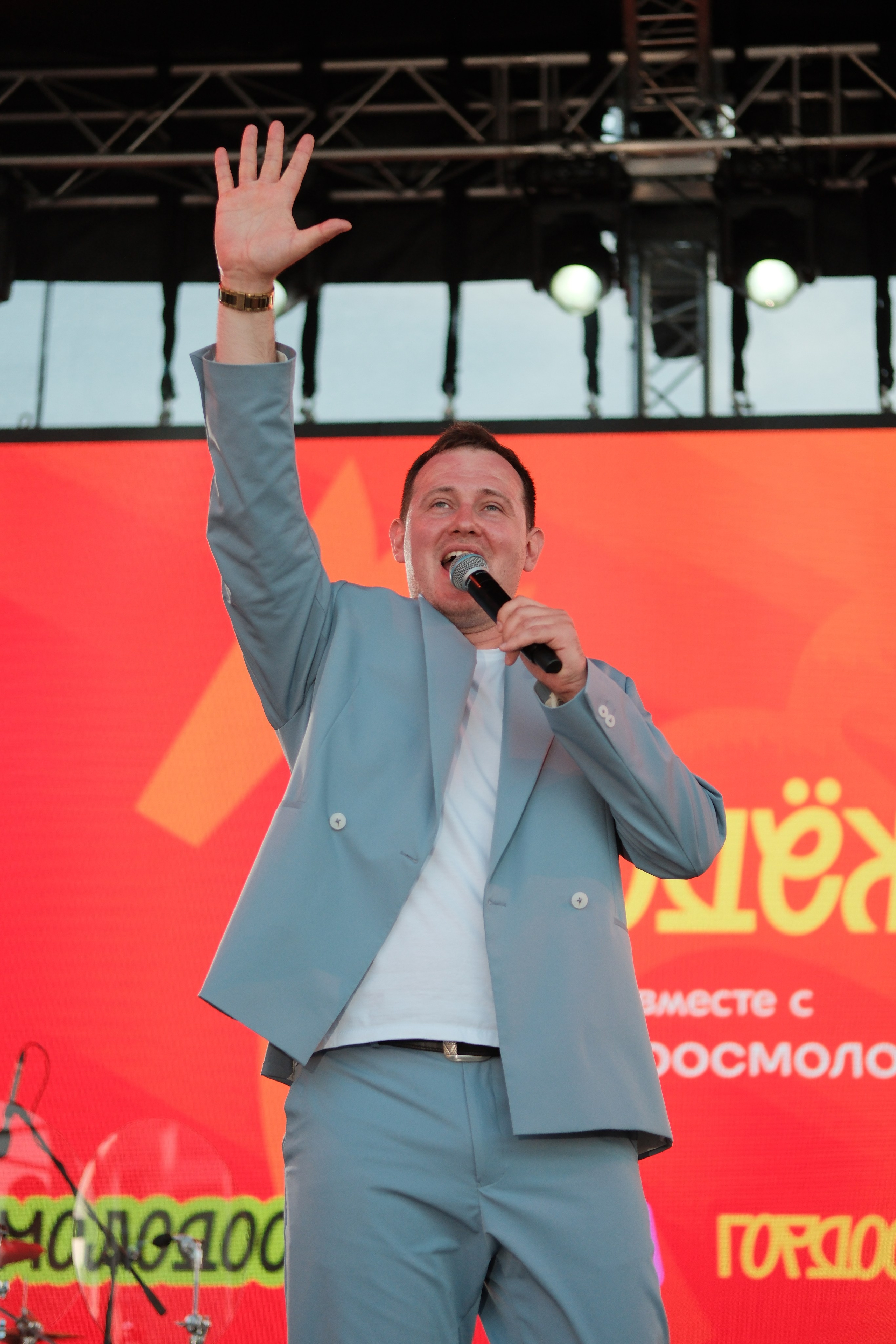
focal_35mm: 75
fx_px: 2800
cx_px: 448
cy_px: 672
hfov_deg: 18.2
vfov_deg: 27.0
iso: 800
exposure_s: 1/2500
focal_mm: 50
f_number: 2
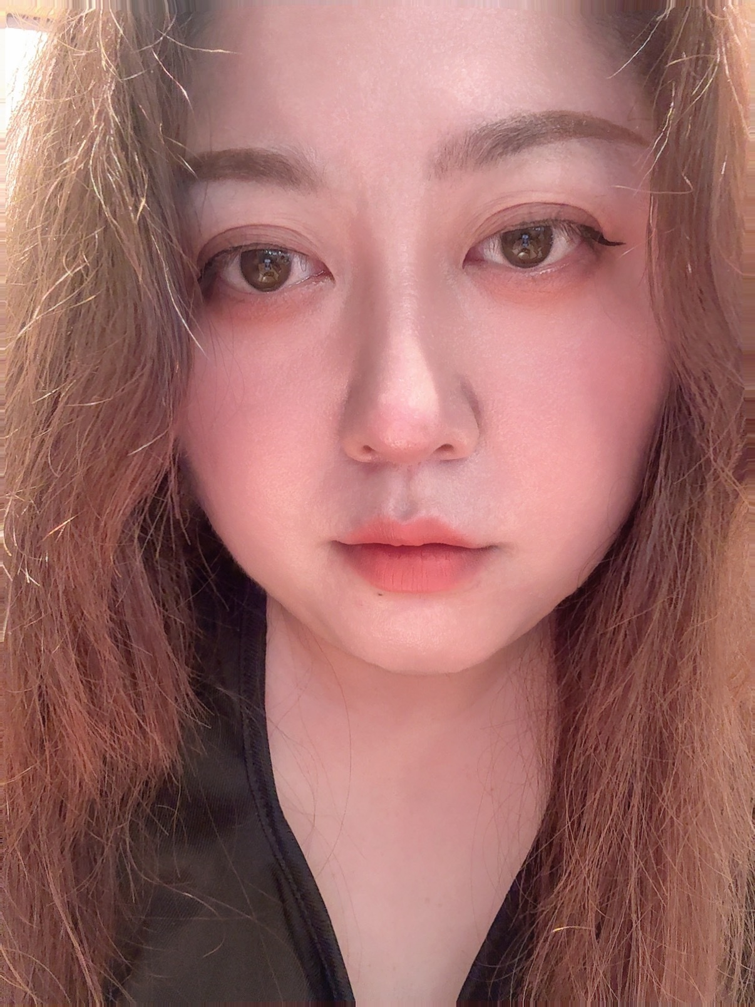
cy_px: 504
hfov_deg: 46.8
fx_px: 872
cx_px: 378
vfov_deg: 60.0
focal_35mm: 30
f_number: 1.9
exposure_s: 1/17
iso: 640
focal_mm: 2.69
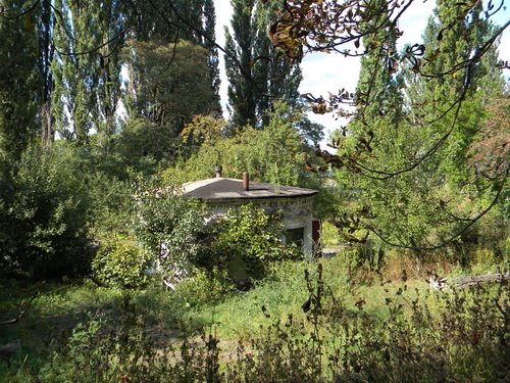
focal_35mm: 36
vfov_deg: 39.7
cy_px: 192
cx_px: 255
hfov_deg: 51.4
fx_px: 530
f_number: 3.7
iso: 80
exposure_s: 1/290
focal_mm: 6.4
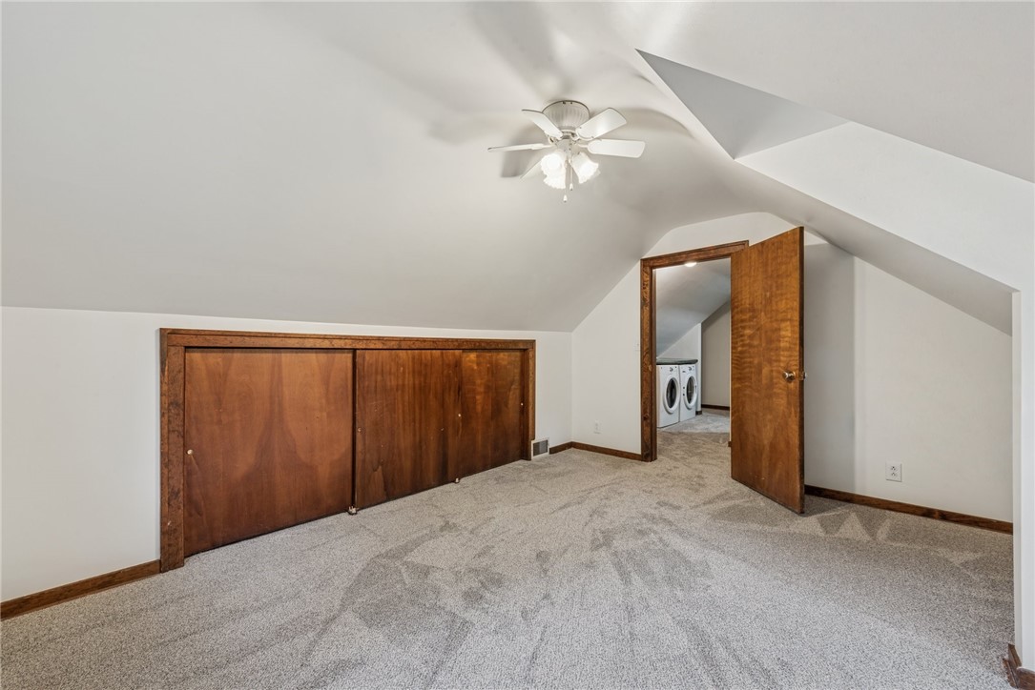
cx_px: 518
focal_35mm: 14
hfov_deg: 104.2
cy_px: 345
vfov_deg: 81.2
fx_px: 403
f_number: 11
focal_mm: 14
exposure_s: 1/2.5
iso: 50
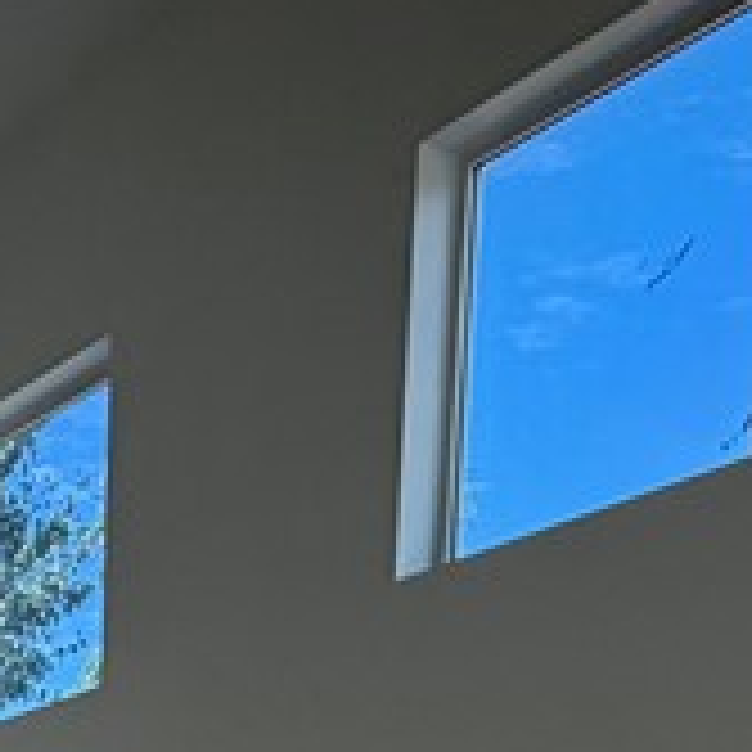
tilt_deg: -9.6
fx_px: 1868
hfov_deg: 21.2
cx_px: -149
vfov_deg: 17.1
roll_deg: +1.3
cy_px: 1486
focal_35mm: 76
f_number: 2.2
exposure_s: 1/120
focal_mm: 2.22
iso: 80
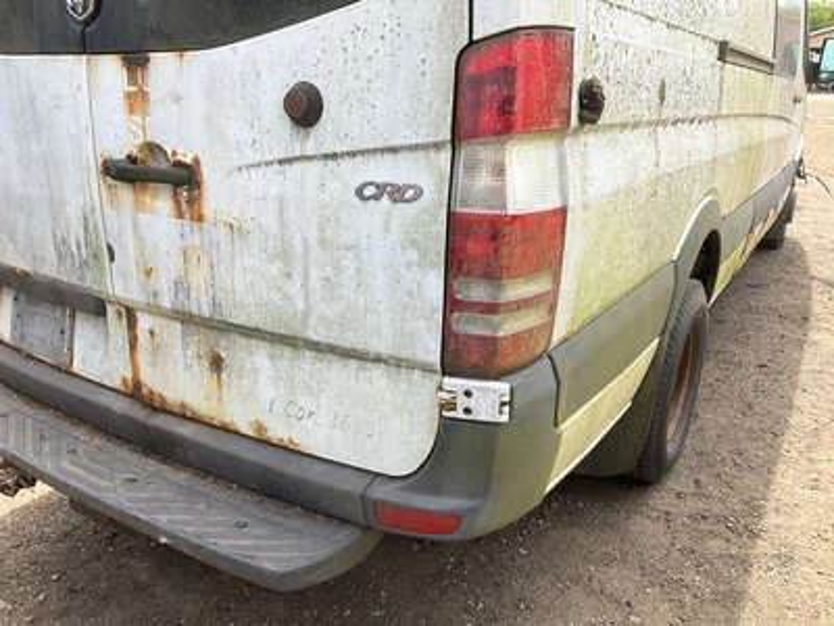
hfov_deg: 61.7
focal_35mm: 29
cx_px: 417
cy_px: 313
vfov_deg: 48.2
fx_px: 699
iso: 25
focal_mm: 3
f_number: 1.8
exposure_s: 1/435
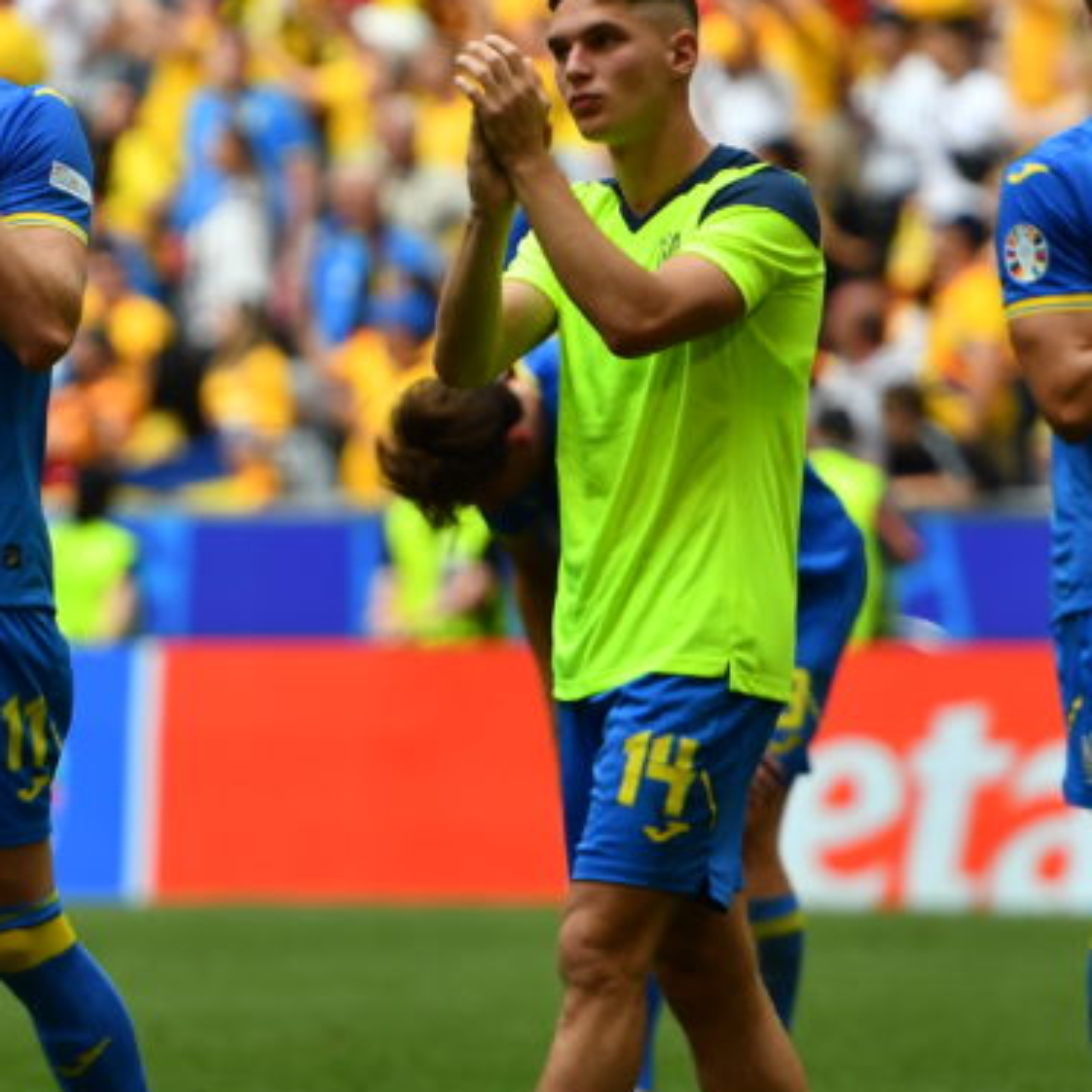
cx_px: 251
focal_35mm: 698
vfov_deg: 2.5
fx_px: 24912
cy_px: 358
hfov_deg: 2.5
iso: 400
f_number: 2.8
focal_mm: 200
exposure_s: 1/3200
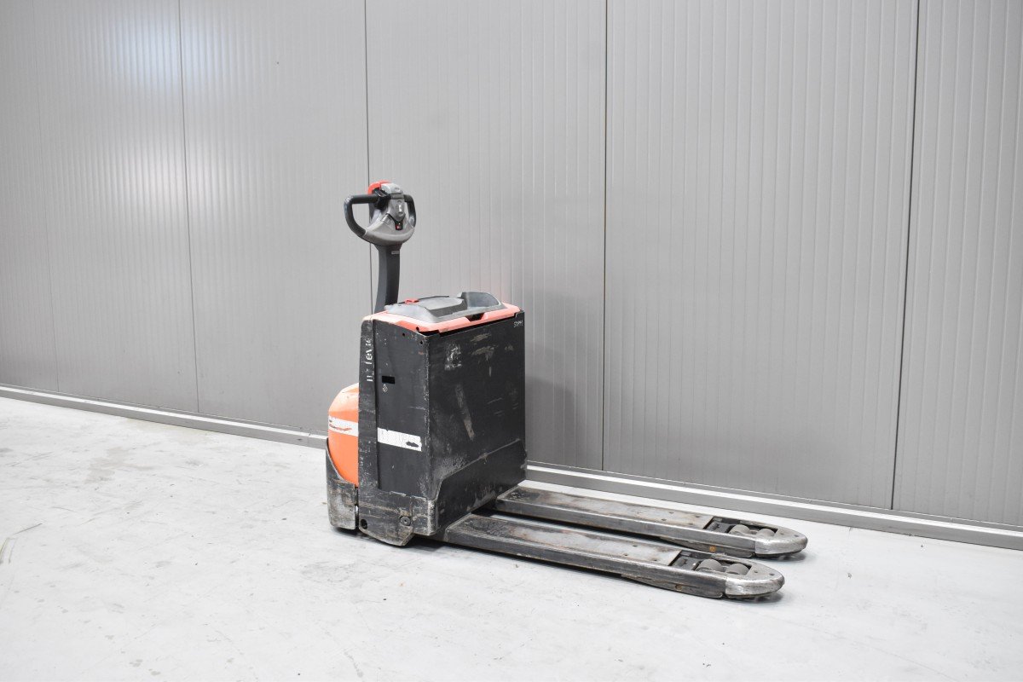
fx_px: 938
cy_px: 341
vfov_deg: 40.0
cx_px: 512
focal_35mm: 33
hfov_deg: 57.2
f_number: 5
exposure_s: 1/25
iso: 1600
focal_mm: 22
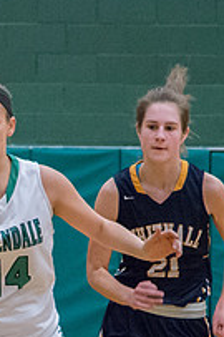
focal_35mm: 476
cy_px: 289
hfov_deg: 2.9
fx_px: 4450
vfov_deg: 4.3
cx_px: 8
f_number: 5.6
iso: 8000
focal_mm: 120
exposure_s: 1/500
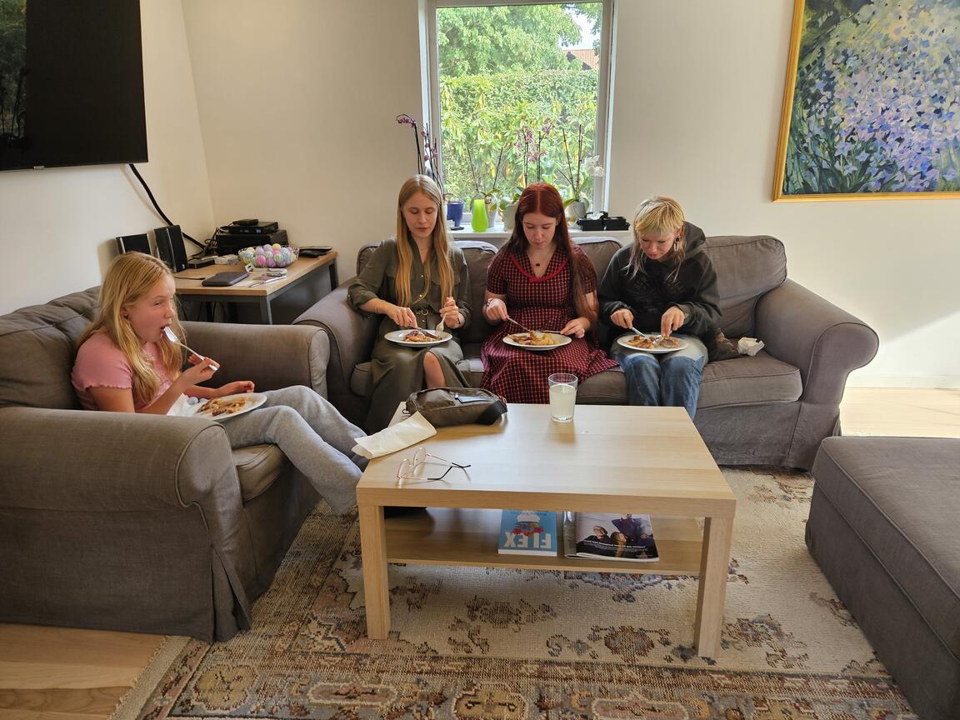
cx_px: 480
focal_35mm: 23
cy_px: 360
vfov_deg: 58.9
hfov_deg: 73.9
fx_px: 638
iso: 100
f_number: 1.8
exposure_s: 1/100
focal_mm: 5.4
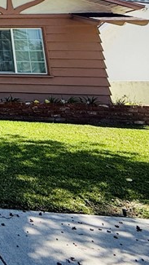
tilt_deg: +16.4
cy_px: -7
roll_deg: -1.9
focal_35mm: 48
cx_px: -160
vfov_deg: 37.7
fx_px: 337
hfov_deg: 17.1
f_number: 2.2
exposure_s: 1/1848
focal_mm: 2.22
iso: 50
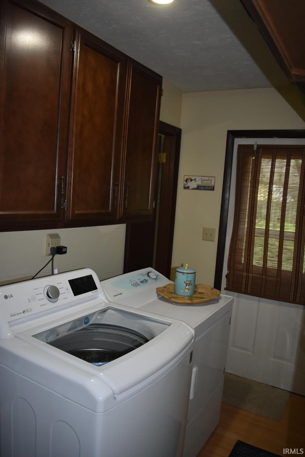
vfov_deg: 67.4
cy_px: 228
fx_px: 343
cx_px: 152
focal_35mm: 27
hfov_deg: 47.9
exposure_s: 1/160
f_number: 3.5
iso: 800
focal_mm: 18
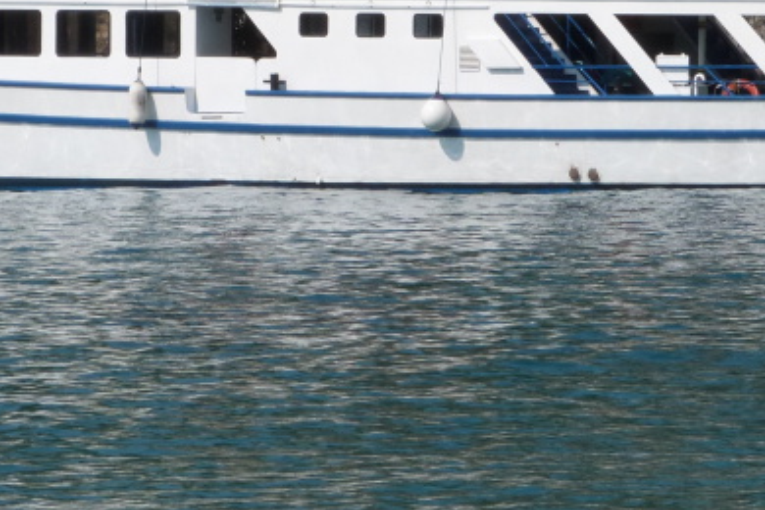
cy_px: -14
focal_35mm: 386
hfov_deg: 5.3
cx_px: 267
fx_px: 8202
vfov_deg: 3.6
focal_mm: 32.5
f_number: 8
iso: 200
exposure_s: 1/800
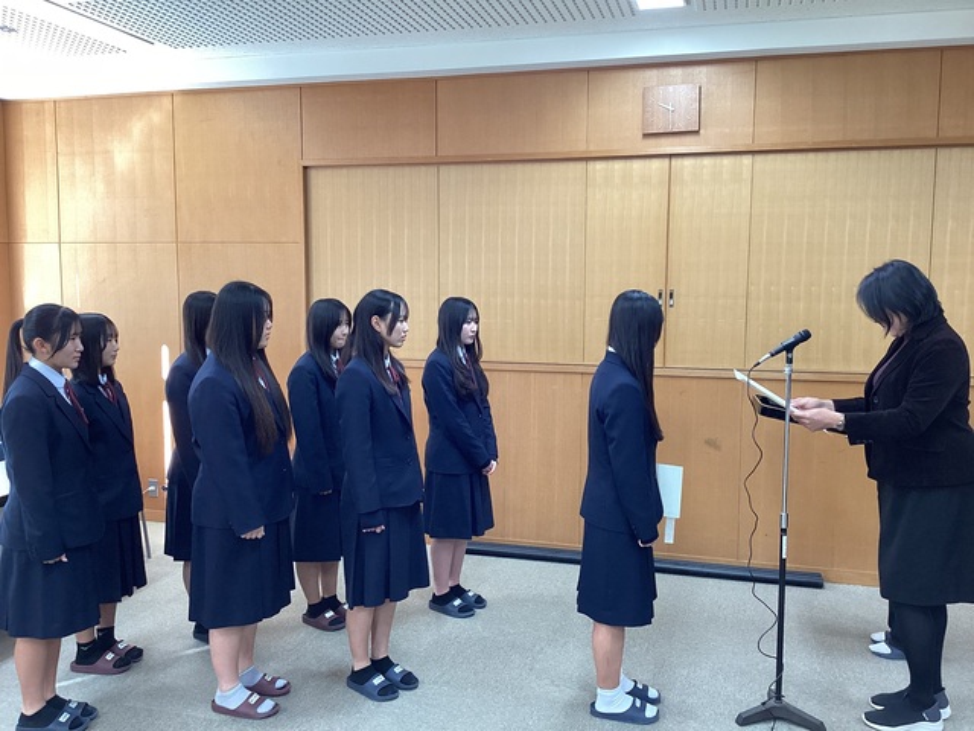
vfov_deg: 45.4
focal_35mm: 31
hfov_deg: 58.4
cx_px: 487
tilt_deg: -8.2
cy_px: 366
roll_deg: -1.0
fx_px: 872
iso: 125
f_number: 2.4
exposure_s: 1/60
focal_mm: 3.3
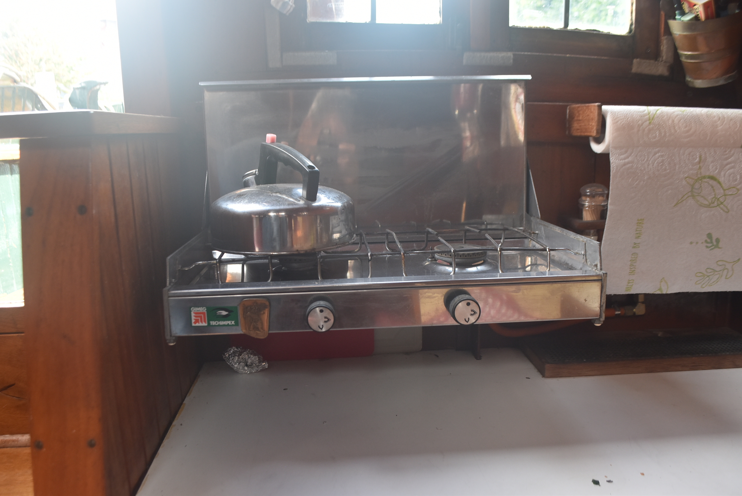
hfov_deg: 67.3
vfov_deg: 48.0
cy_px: 248
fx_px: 557
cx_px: 371
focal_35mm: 27
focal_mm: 18
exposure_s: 1/80
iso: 400
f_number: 4.5
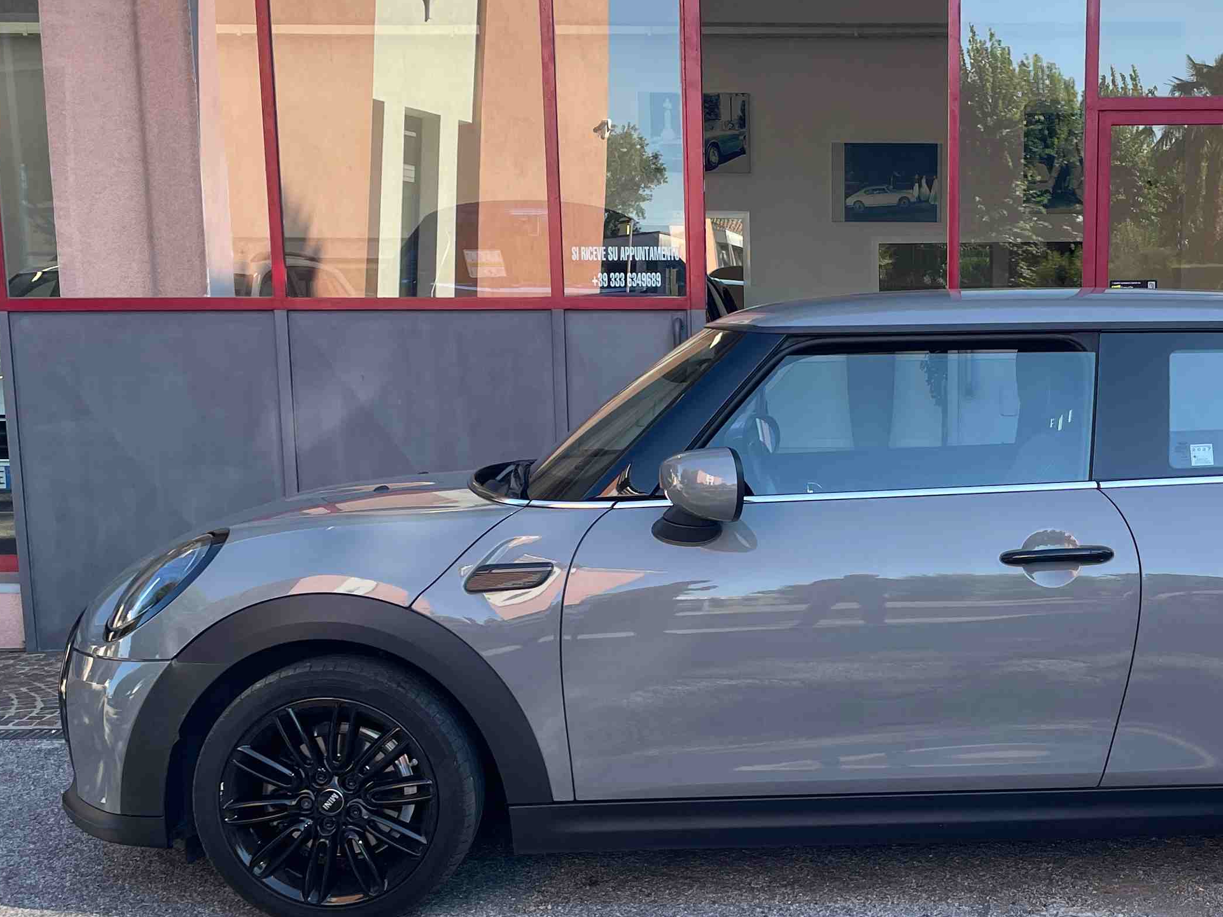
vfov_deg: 28.9
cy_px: 600
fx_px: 1766
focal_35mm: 50
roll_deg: +0.1
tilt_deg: -9.3
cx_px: 859
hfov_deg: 37.6
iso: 32
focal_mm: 4.2
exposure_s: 1/527
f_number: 1.6
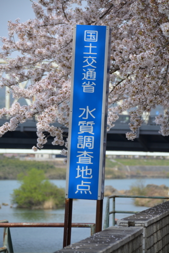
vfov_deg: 8.9
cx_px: 84
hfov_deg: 5.9
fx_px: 1637
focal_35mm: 232
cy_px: 126
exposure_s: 1/250
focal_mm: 155
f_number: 6
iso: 110
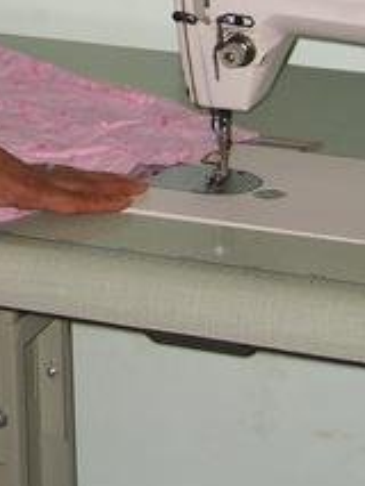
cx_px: -100
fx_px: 2430
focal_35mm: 173
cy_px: -155
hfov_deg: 8.5
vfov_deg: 11.1
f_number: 3.1
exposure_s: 1/60
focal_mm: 9.5
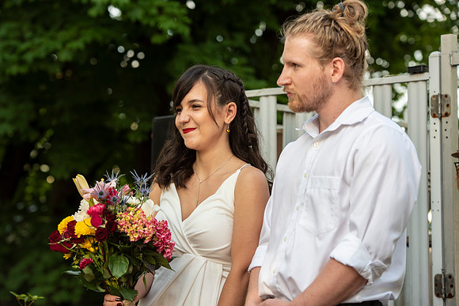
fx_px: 1428
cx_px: 230
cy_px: 153
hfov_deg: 18.3
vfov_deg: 12.2
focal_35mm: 112
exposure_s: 1/200
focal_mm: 112
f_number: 4
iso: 100
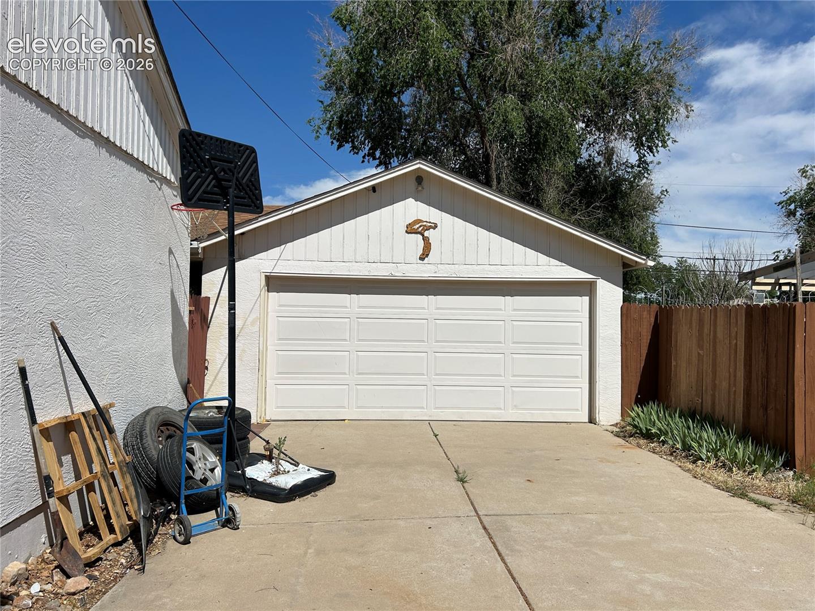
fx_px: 612
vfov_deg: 53.1
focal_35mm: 26
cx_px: 408
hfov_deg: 67.3
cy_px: 306
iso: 50
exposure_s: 1/12658
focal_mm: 5.7
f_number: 1.5
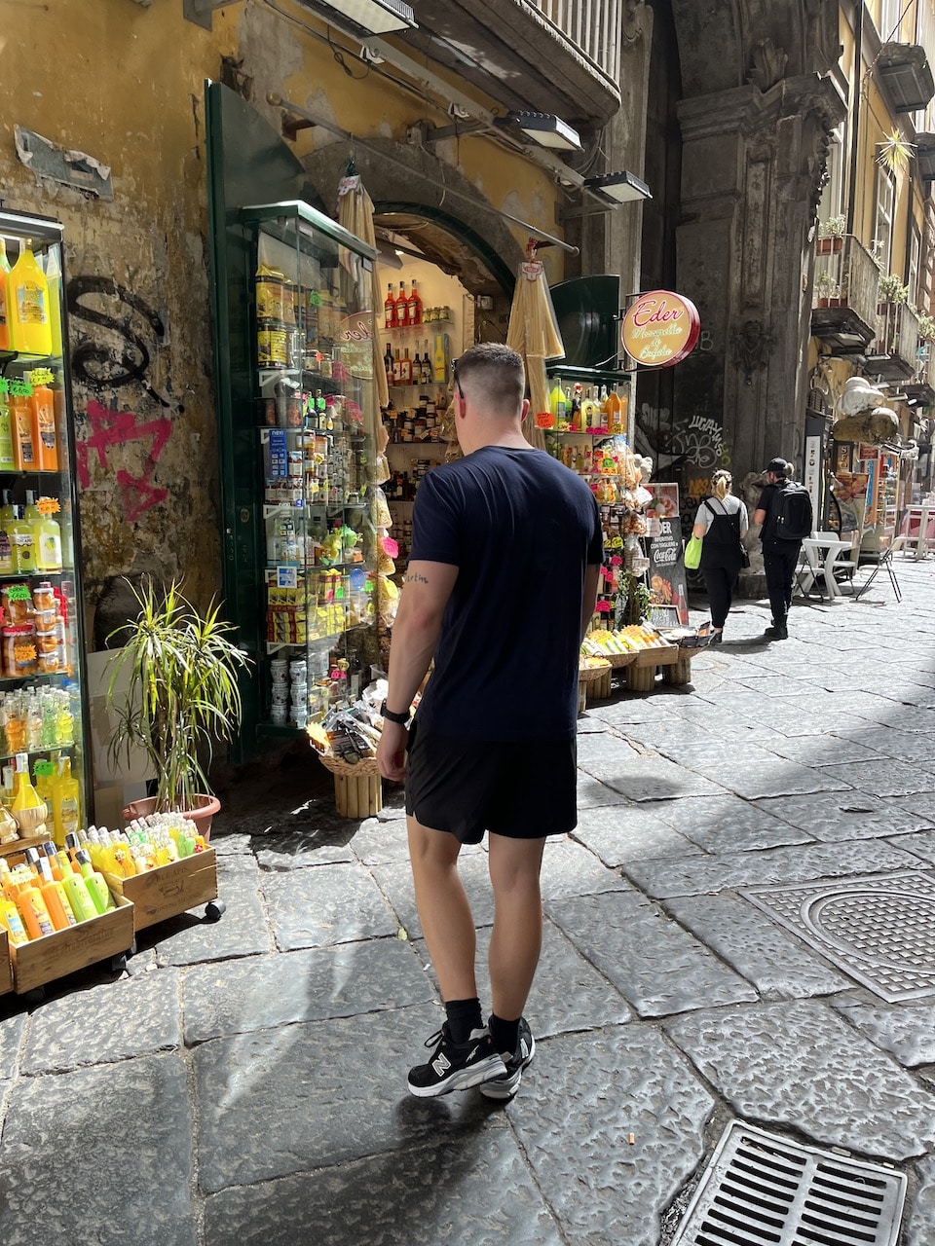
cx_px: 468
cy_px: 623
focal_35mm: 26
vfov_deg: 67.3
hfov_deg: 53.1
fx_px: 936
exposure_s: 1/273
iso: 40
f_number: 1.6
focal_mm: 5.1
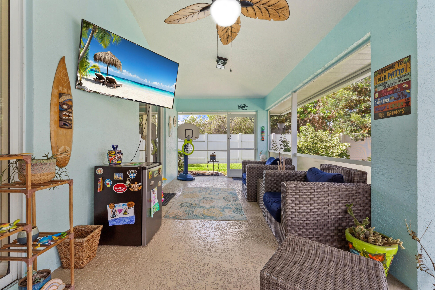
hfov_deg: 104.3
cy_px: 145
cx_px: 218
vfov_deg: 81.2
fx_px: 169
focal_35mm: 14
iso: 250
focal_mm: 14
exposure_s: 1/30
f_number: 9
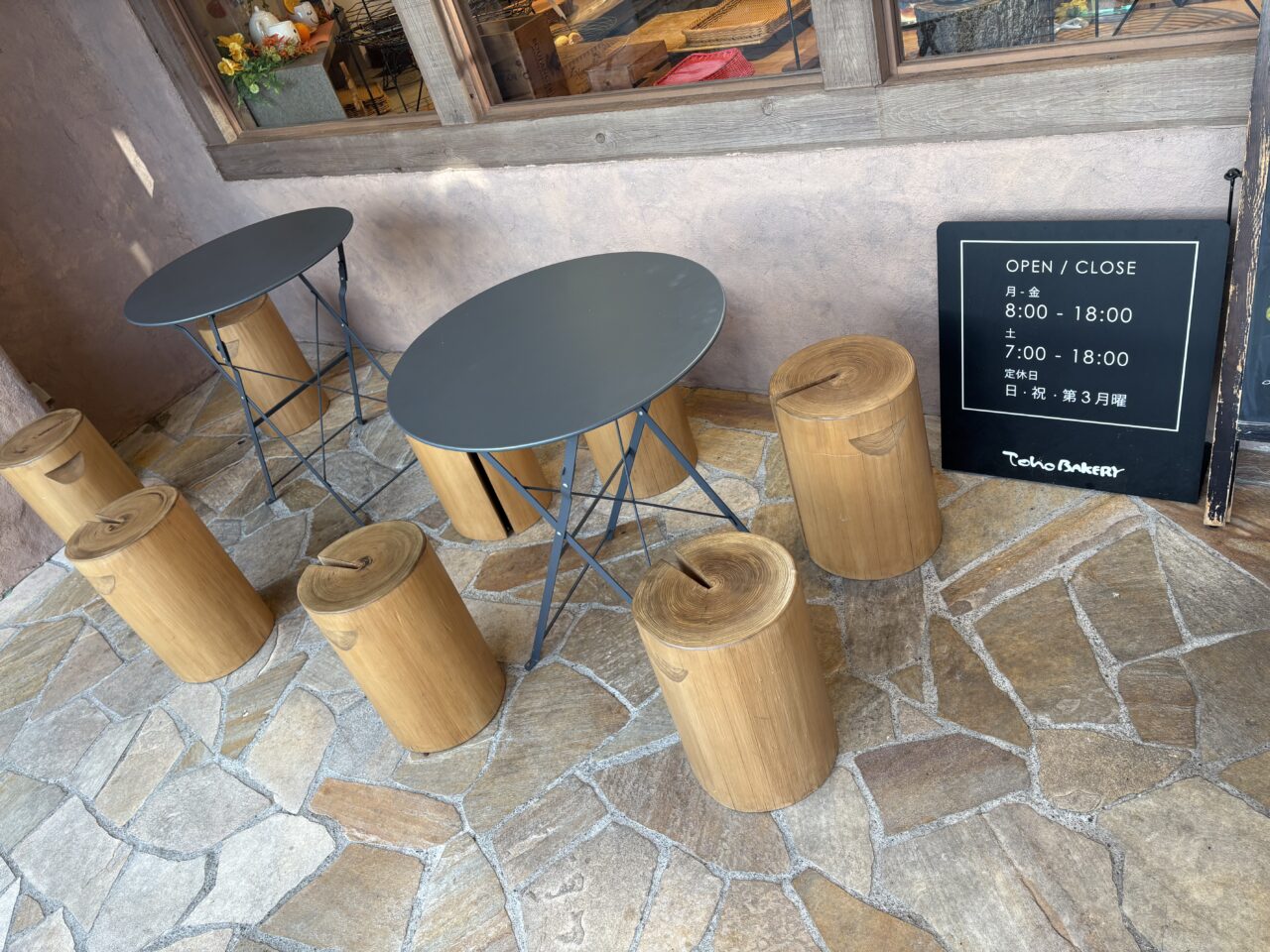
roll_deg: +19.9
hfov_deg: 67.3
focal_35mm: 26
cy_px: 476
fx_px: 954
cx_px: 635
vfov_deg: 53.1
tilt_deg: -35.4
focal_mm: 5.96
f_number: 1.6
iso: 32
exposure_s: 1/140
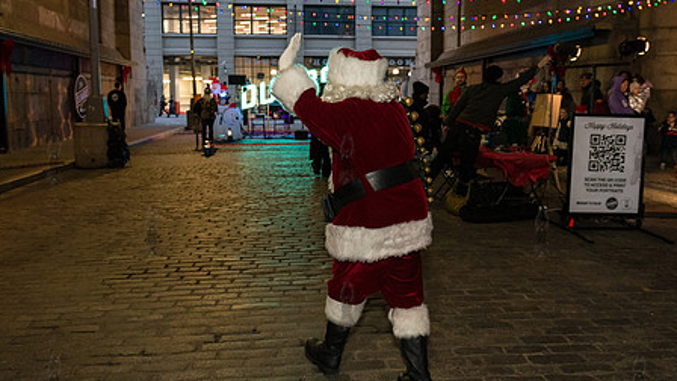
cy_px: 158
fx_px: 592
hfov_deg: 59.5
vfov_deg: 35.5
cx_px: 350
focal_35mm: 33
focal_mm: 24
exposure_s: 1/125
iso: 4000
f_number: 4
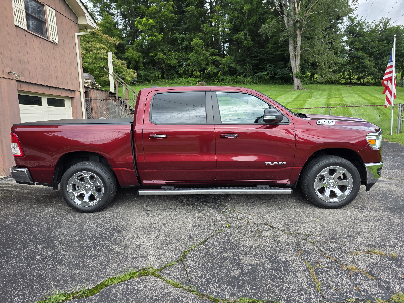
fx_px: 268
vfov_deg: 58.9
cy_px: 152
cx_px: 202
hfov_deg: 73.9
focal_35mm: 23
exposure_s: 1/1476
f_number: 1.7
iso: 80
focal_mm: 6.3
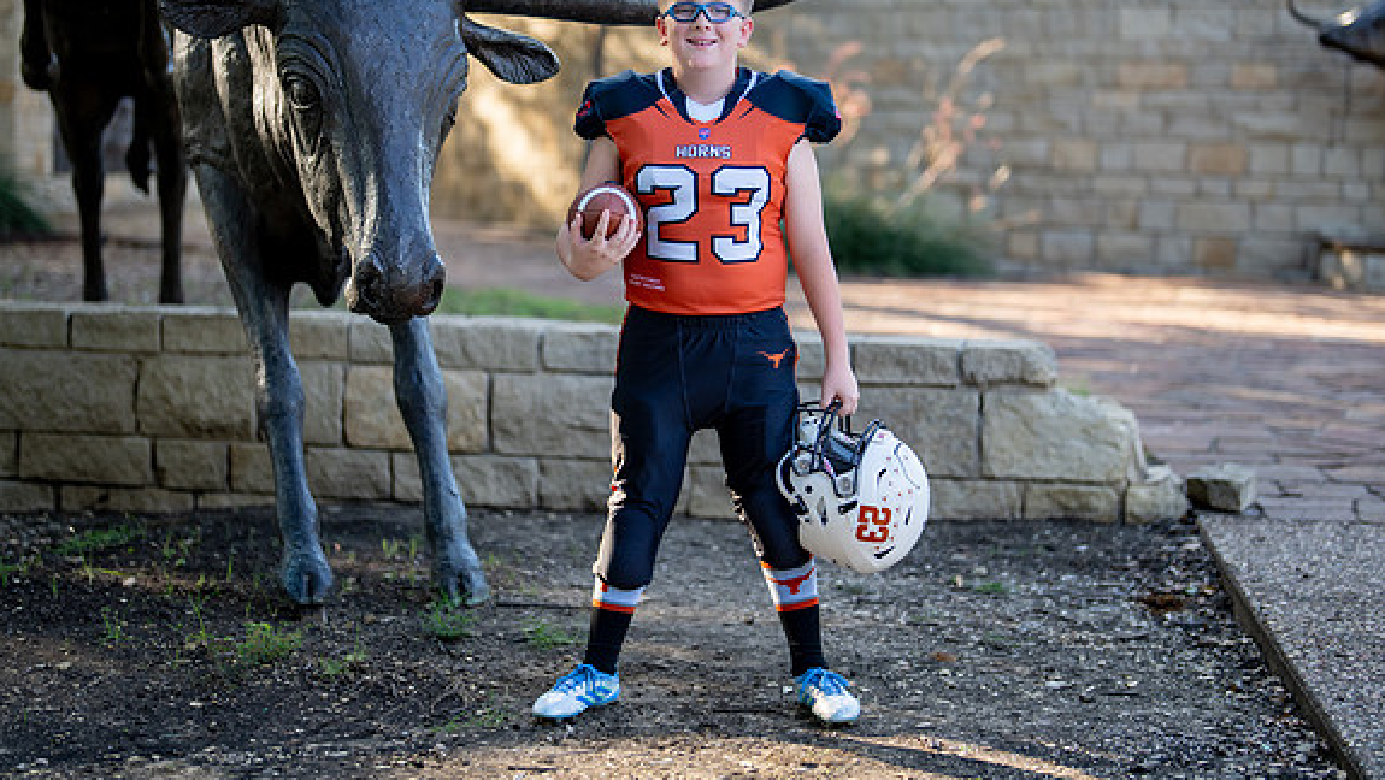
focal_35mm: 66
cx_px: 706
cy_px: 290
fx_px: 2425
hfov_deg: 31.9
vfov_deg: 18.3
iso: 200
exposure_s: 1/1600
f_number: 1.2
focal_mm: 50
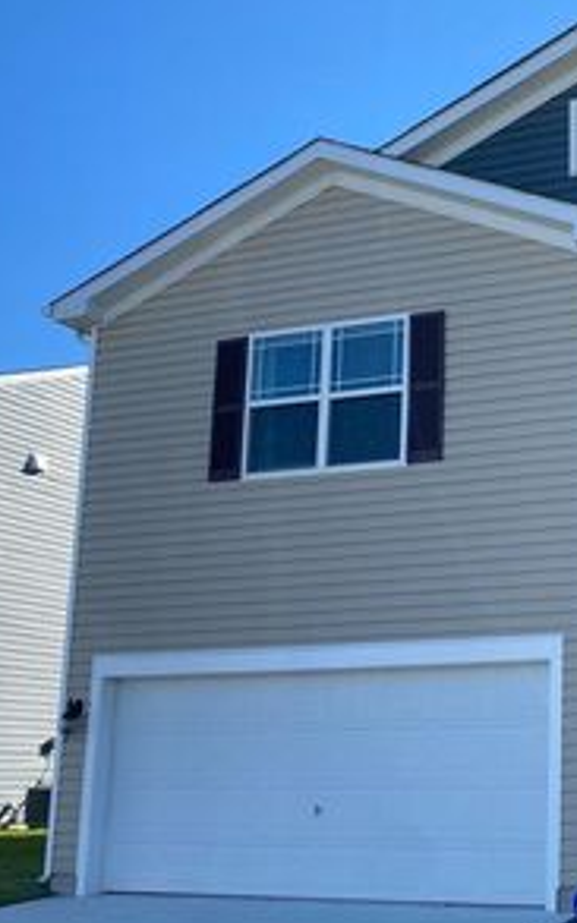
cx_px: 653
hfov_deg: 25.2
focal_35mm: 47
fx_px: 1183
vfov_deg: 42.5
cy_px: 528
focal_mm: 4.25
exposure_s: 1/1653
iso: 32
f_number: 1.8
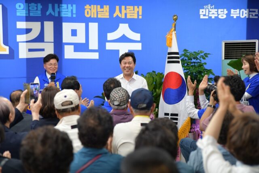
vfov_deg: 20.6
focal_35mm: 66
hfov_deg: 30.5
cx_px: 130
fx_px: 475
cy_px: 86
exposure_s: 1/200
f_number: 2.8
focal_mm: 66
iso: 800
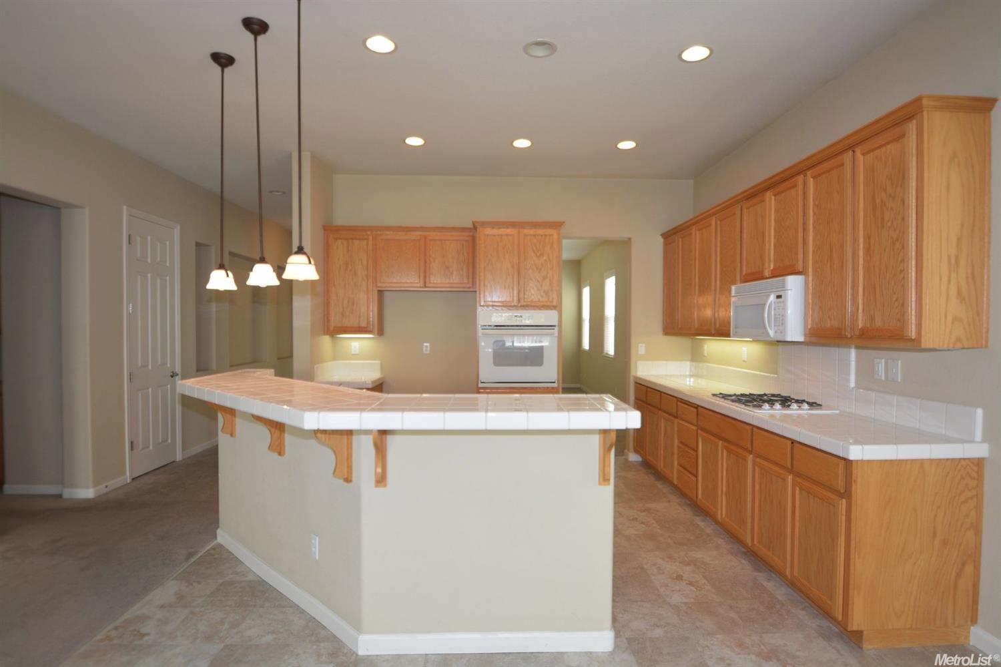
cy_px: 334
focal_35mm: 18
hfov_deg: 90.0
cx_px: 500
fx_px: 500
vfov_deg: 67.3
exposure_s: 1/60
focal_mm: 12
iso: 280
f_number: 4
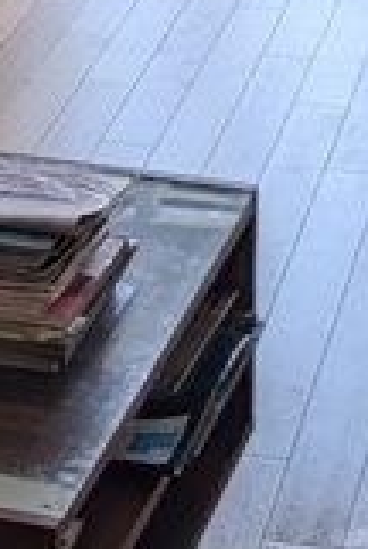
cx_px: 147
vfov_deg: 12.3
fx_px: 2412
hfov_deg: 8.7
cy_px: -317
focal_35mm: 158
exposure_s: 1/188
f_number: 1.68
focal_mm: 6.9
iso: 23
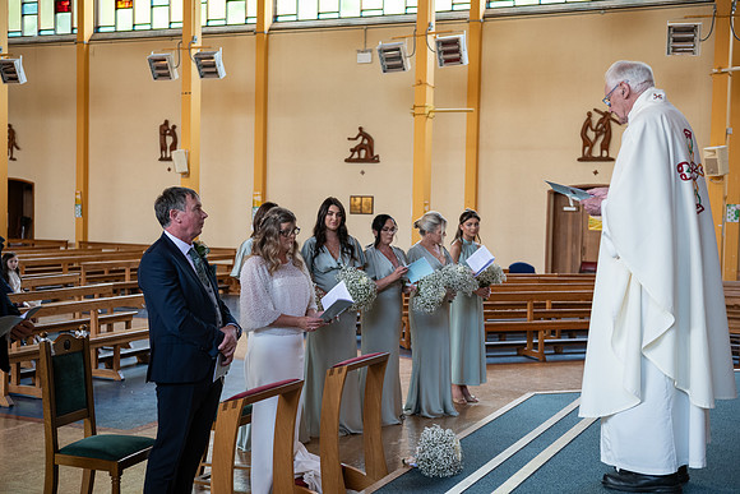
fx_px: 987
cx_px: 370
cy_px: 247
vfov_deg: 28.1
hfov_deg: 41.1
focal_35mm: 48
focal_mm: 48
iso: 640
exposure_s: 1/160
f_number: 3.5
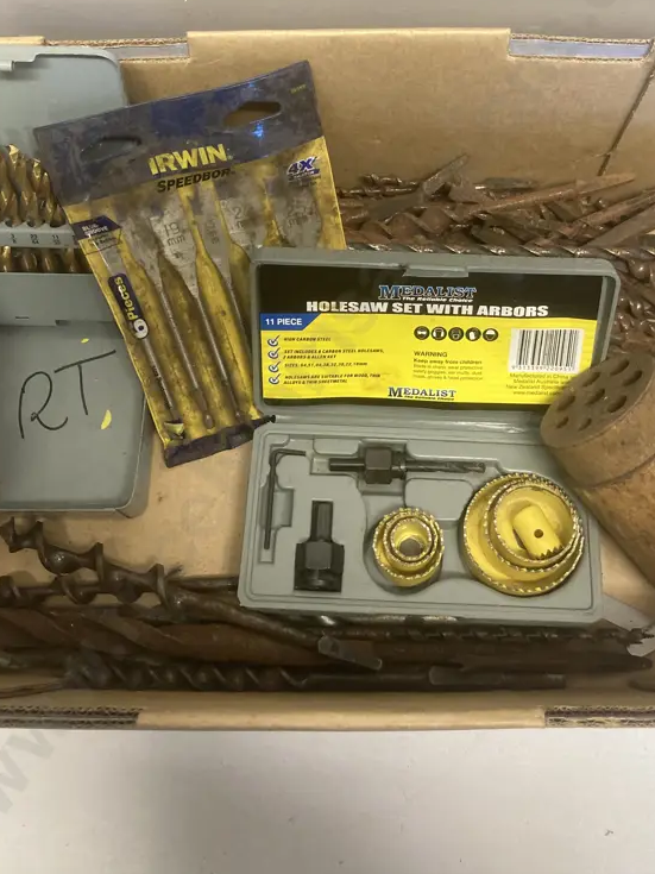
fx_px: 984
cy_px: 325
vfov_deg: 47.4
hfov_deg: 36.8
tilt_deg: -70.3
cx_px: 345
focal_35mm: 39
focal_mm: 3.99
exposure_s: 1/50
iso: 160
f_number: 1.8
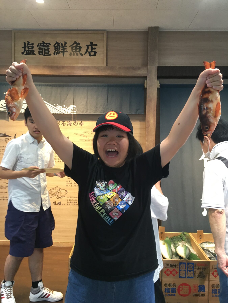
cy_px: 152
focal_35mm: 29
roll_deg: -2.3
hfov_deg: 48.2
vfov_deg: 61.7
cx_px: 114
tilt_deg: -3.0
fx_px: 255
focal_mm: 4.15
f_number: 2.2
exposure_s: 1/30
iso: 100
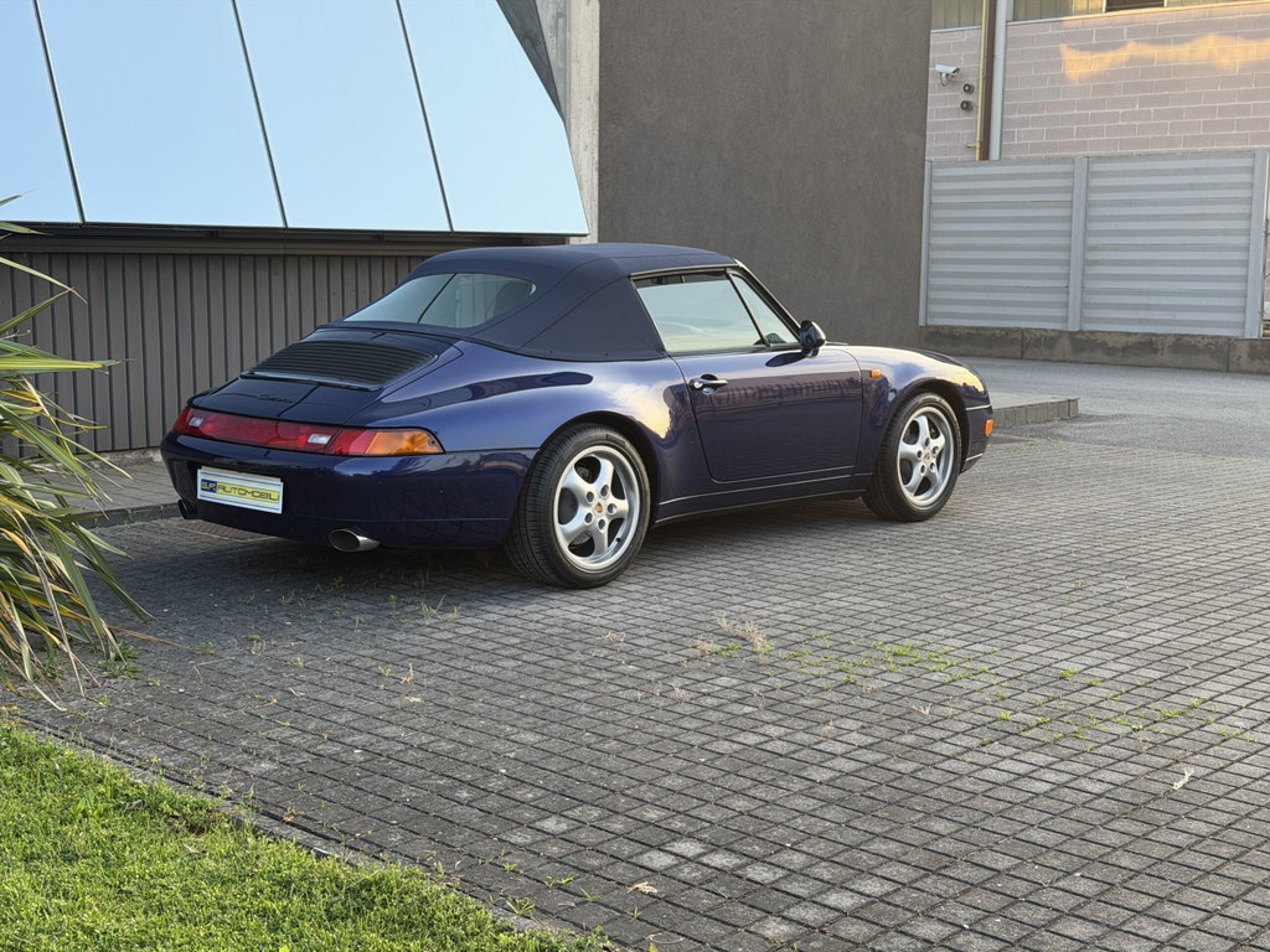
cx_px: 635
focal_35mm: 48
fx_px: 1761
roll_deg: -0.8
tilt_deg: -7.7
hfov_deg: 39.7
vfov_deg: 30.3
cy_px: 476
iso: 64
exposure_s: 1/213
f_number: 1.78
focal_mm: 6.76
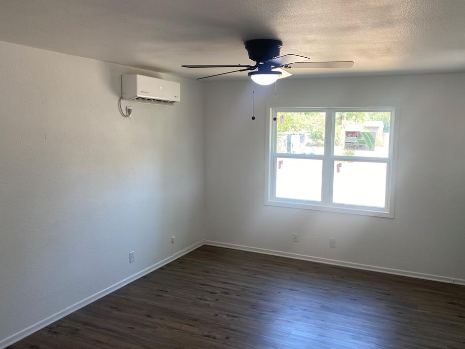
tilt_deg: -6.8
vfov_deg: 48.2
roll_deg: -0.8
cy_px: 174
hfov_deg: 61.5
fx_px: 390
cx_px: 255
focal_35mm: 29
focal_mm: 4.25
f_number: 1.8
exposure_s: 1/120
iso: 64
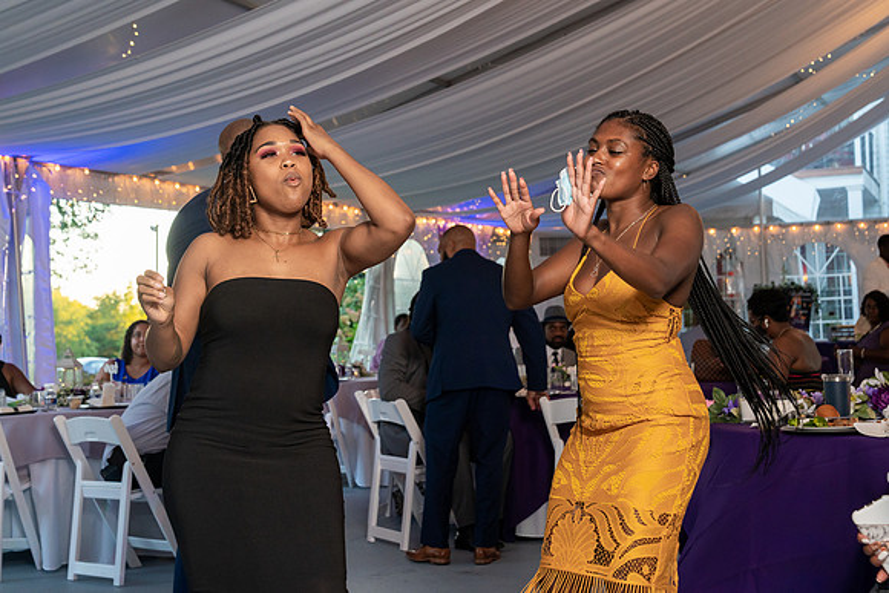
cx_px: 476
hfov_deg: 35.3
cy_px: 282
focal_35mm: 57
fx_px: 1396
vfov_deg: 24.0
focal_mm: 52
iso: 2000
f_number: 5.6
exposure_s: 1/200
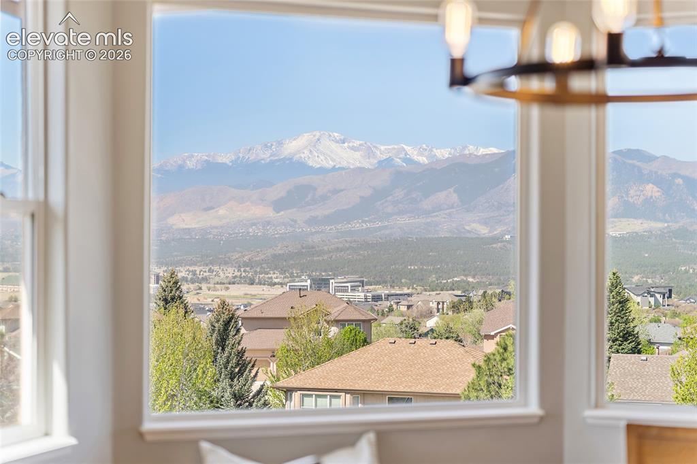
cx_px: 348
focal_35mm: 70
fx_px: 1355
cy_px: 232
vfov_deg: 19.4
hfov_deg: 28.9
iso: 100
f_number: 2.8
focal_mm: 70
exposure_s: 1/100
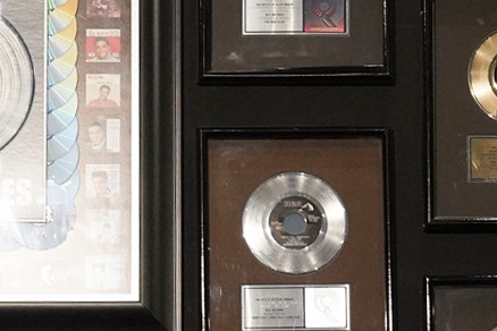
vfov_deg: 6.5
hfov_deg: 9.8
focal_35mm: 210
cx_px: 328
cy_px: 447
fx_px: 2899
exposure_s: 1/100
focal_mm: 46
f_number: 5.6
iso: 6400
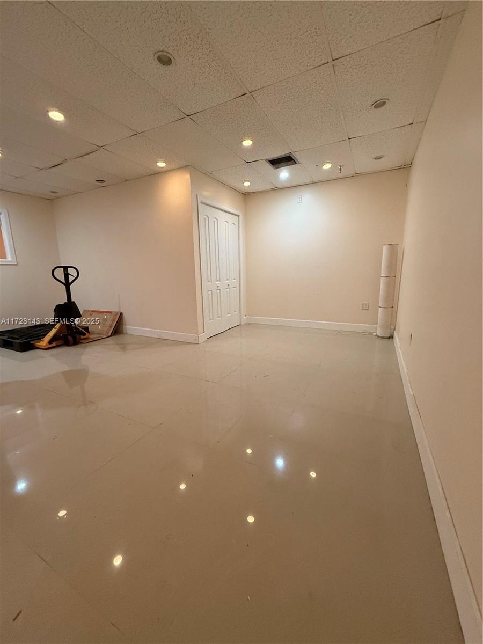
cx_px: 242
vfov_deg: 102.1
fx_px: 260
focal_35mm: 14
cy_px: 322
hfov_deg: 85.7
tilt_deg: -9.5
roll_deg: +1.5
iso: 400
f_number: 2.2
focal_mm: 2.22
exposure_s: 1/60
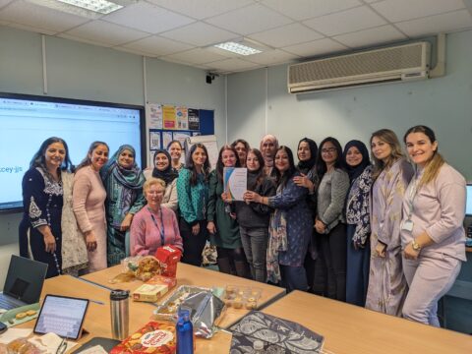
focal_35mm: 27
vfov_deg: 51.4
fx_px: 368
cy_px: 177
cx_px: 236
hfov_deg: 65.3
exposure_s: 1/49.9
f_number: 1.73
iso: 57
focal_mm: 4.38
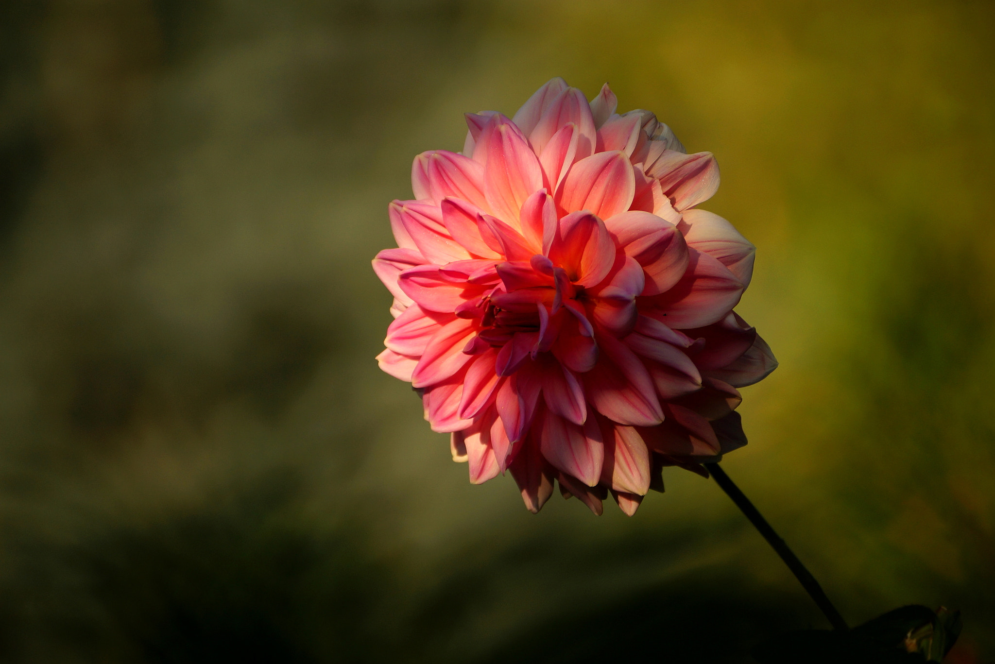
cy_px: 332
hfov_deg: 4.6
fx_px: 12441
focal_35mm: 450
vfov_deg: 3.1
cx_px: 498
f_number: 5.6
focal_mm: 300
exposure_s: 1/500
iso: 100
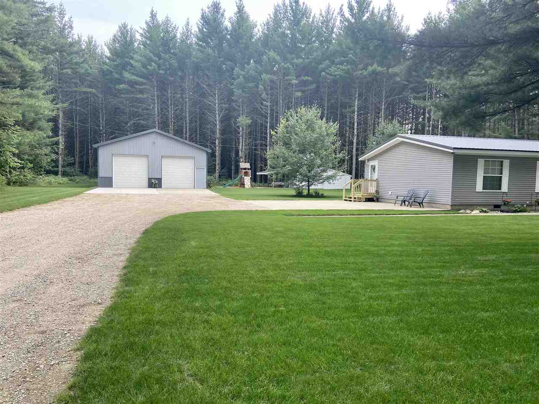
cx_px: 270
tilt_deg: -3.6
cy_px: 202
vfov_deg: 53.1
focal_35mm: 26
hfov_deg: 67.3
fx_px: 405
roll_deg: +0.1
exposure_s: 1/190
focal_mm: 4.25
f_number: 1.8
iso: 32
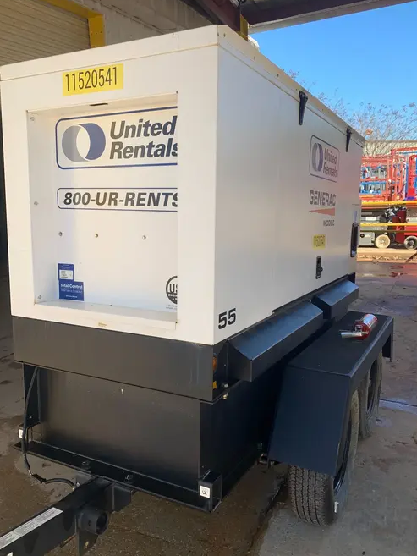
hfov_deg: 48.2
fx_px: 466
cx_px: 206
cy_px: 284
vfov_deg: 61.6
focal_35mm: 29
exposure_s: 1/808
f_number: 1.8
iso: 25
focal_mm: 4.25
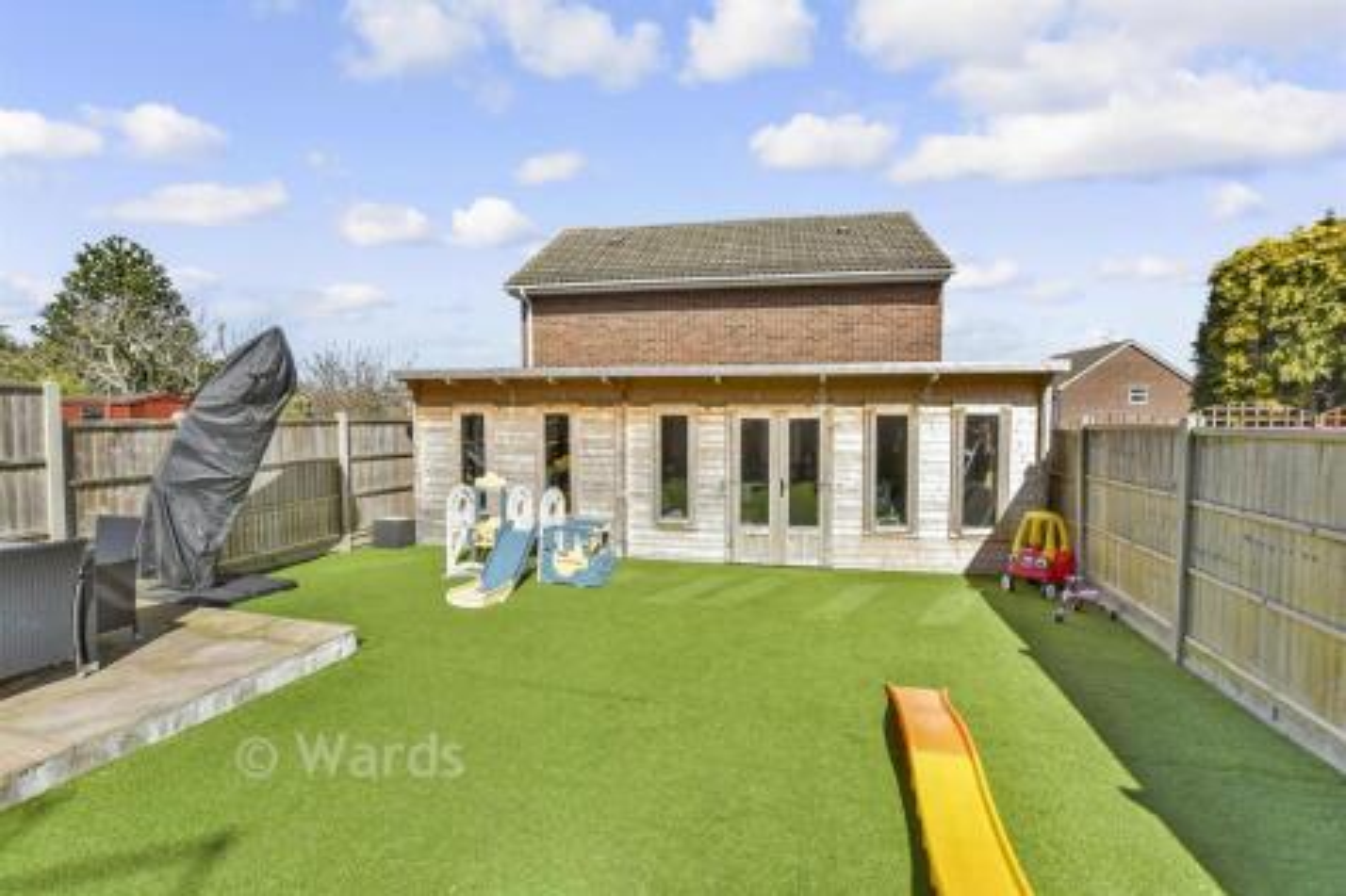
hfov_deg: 100.4
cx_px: 673
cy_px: 448
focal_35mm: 15
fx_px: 561
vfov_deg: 77.3
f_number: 11
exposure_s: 1/500
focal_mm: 10
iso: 500
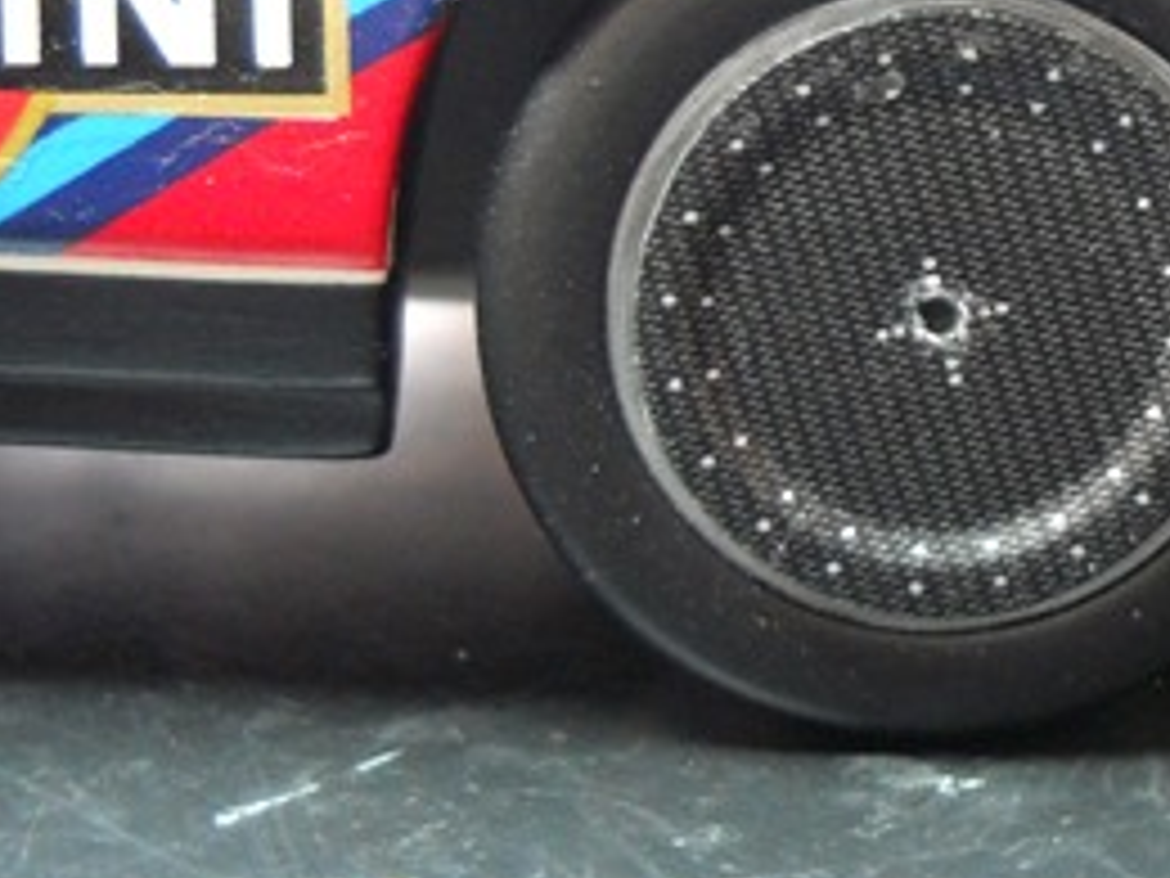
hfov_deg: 19.2
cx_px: 999
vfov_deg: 14.5
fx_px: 3414
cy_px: 153
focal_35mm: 101
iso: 400
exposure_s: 1/11
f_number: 3.1
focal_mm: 6.72
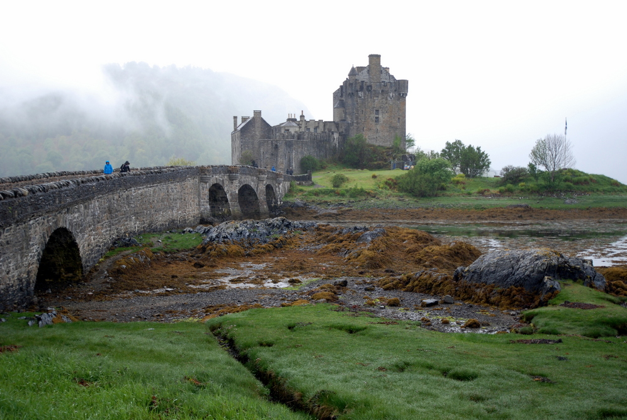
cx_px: 319
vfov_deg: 36.0
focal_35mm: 37
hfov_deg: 51.8
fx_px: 645
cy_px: 214
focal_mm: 24
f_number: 5.6
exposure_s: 1/125
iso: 180
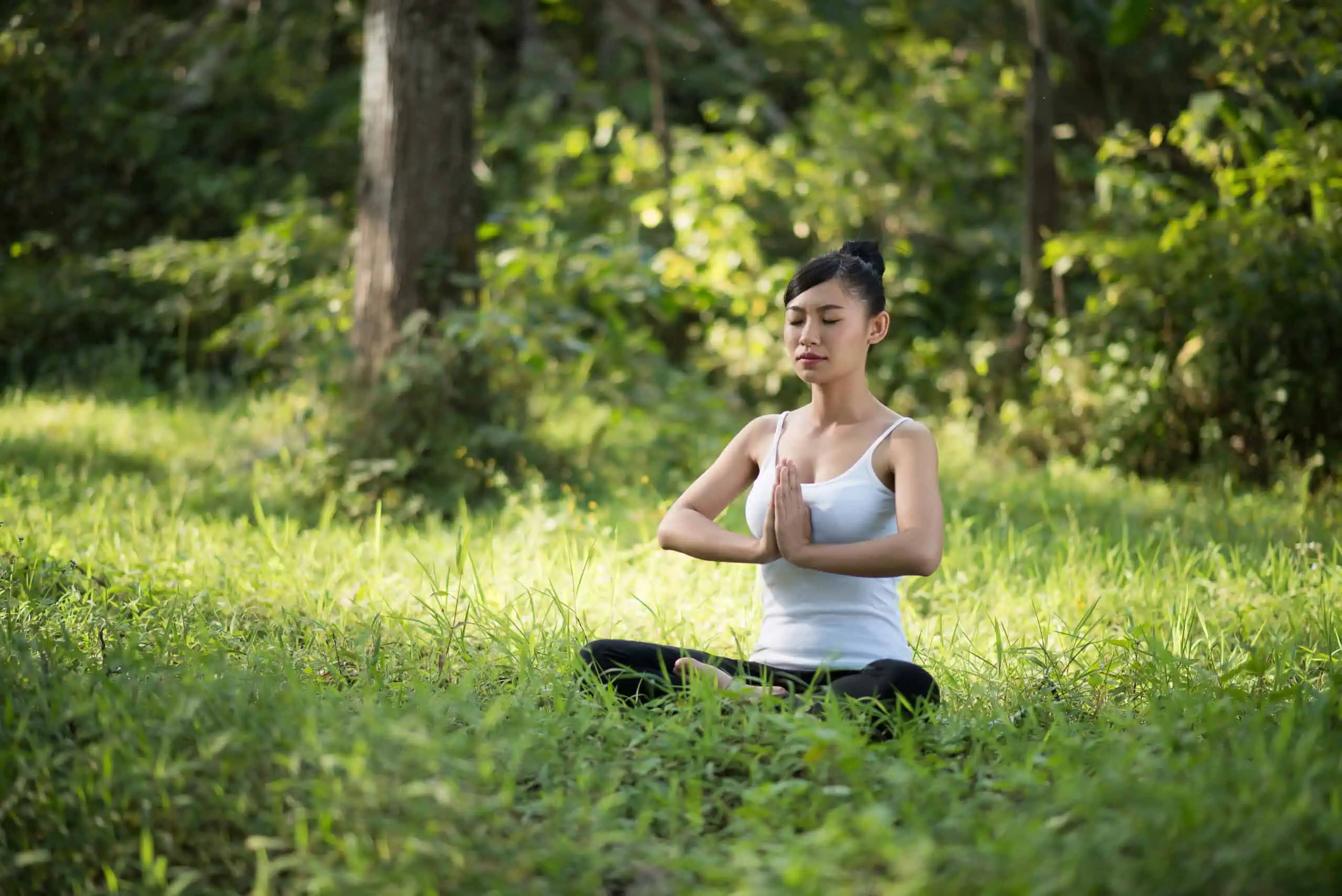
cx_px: 671
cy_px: 448
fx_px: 3170
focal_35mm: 85
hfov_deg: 23.9
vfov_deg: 16.1
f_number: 1.8
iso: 100
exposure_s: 1/320
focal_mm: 85
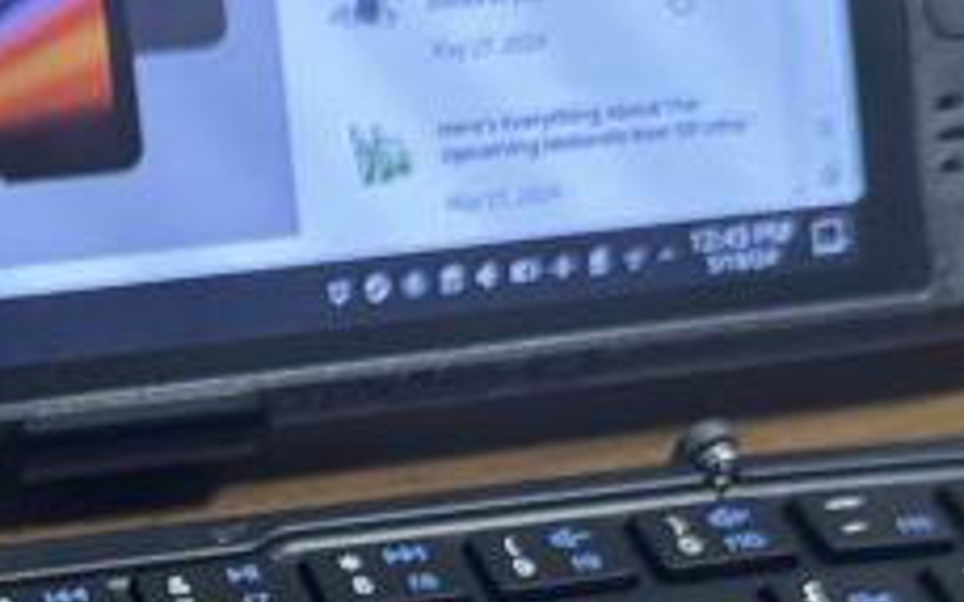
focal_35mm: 89
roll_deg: -2.7
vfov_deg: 14.1
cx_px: 51
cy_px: 787
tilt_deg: -43.5
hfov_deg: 22.6
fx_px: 2338
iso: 1000
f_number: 1.78
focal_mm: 6.76
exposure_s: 1/40
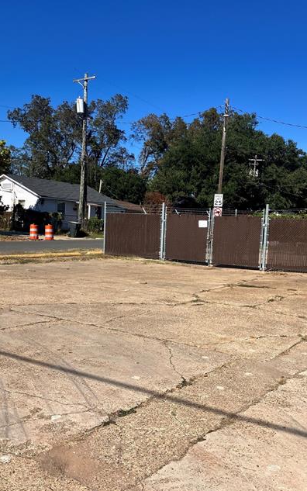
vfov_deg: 53.9
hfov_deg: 35.3
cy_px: 266
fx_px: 482
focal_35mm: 36
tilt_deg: -3.8
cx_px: 172
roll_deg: -3.5
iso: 32
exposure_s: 1/3040
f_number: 1.8
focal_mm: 3.99
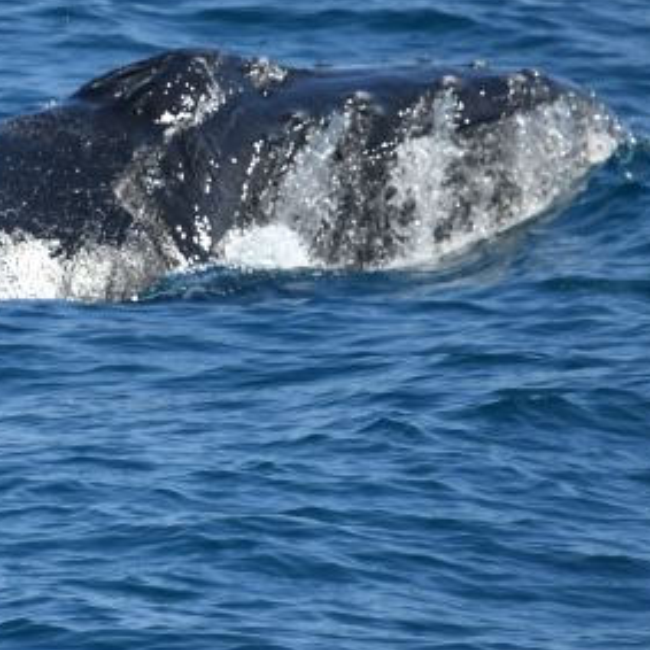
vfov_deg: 1.2
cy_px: 139
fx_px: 30592
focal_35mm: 1440
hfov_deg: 1.2
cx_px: -163
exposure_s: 1/8000
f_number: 6.3
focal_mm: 600
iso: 1100
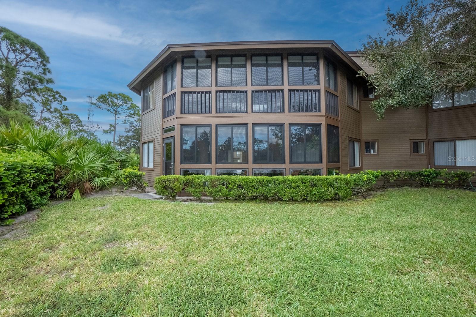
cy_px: 158
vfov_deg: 77.3
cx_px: 238
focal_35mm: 15
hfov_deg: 100.4
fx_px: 198
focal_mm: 10
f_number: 14
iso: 1600
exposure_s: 1/1600
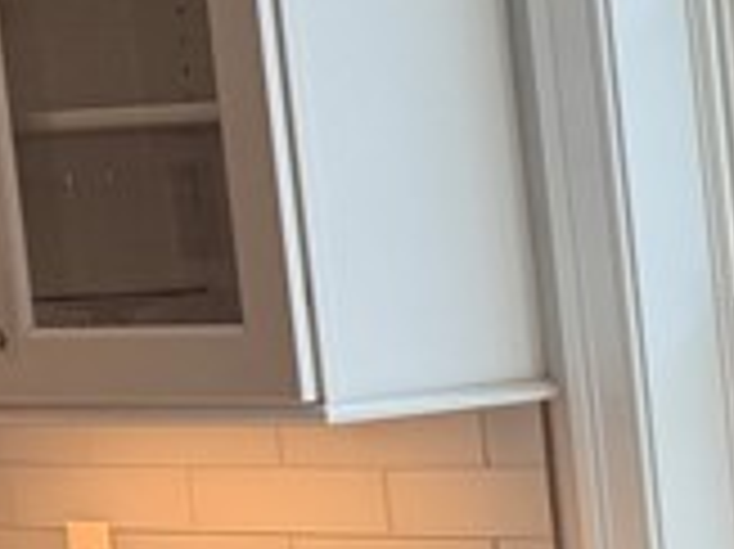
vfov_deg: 9.6
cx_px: 1540
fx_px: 3199
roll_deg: +2.8
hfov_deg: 11.6
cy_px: 738
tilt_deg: -9.9
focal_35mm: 151
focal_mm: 6.76
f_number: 1.78
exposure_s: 1/722
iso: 80
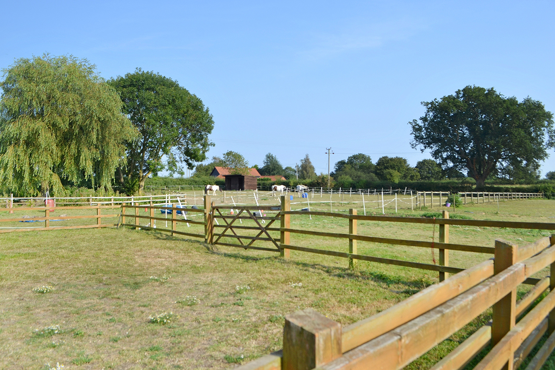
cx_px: 278
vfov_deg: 47.9
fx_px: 416
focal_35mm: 27
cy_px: 185
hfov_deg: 67.4
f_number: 8
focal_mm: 18
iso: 100
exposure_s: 1/160
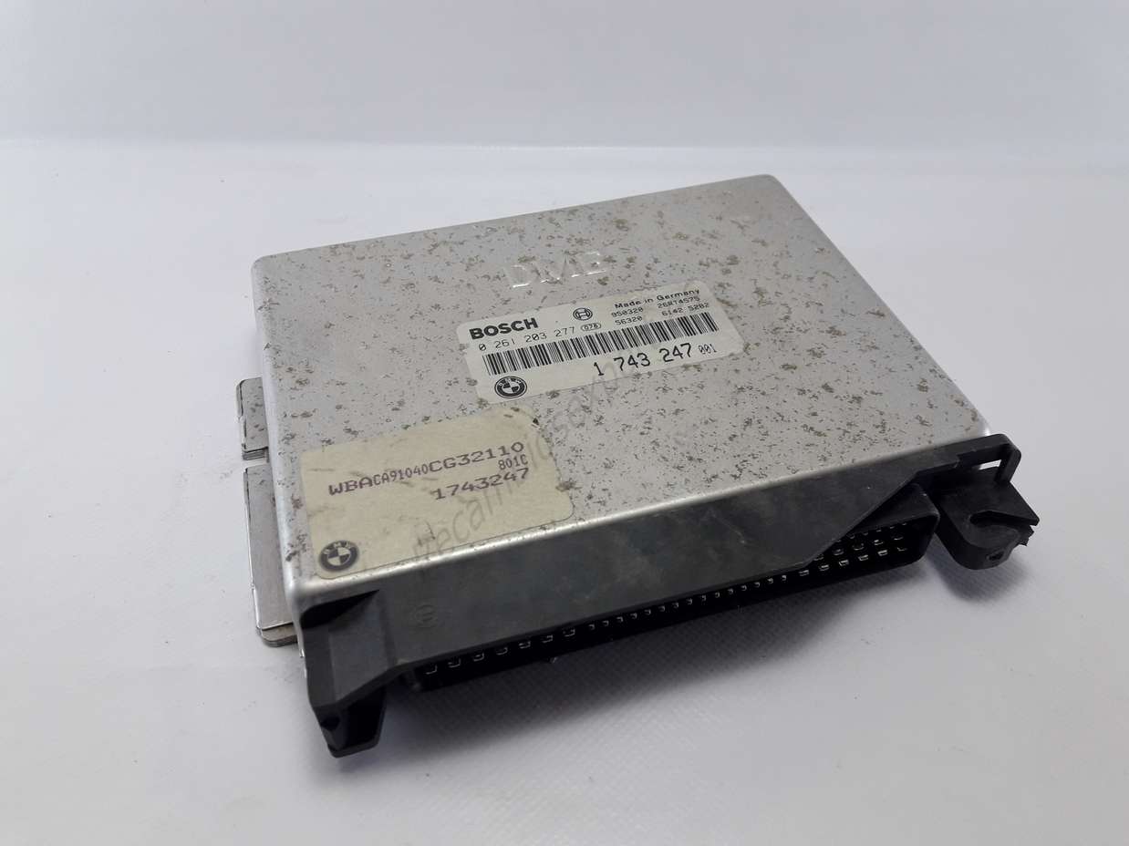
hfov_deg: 63.5
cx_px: 564
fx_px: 913
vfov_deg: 49.7
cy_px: 423
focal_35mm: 28
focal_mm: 3.7
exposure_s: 1/100
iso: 64
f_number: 1.9
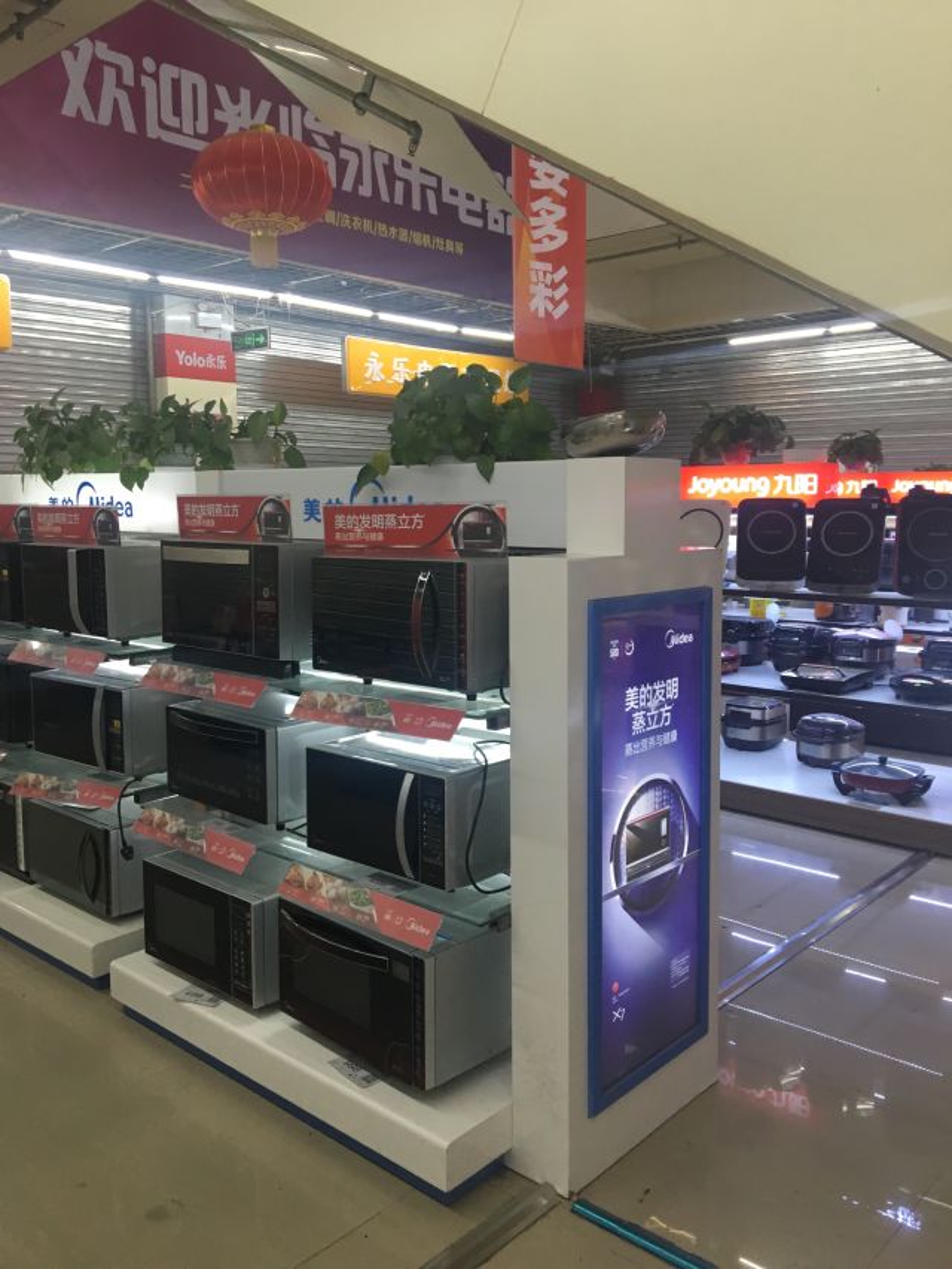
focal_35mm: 29
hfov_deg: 48.2
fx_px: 1063
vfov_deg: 61.7
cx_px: 476
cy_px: 634
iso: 50
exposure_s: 1/33
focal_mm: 4.15
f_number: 2.2
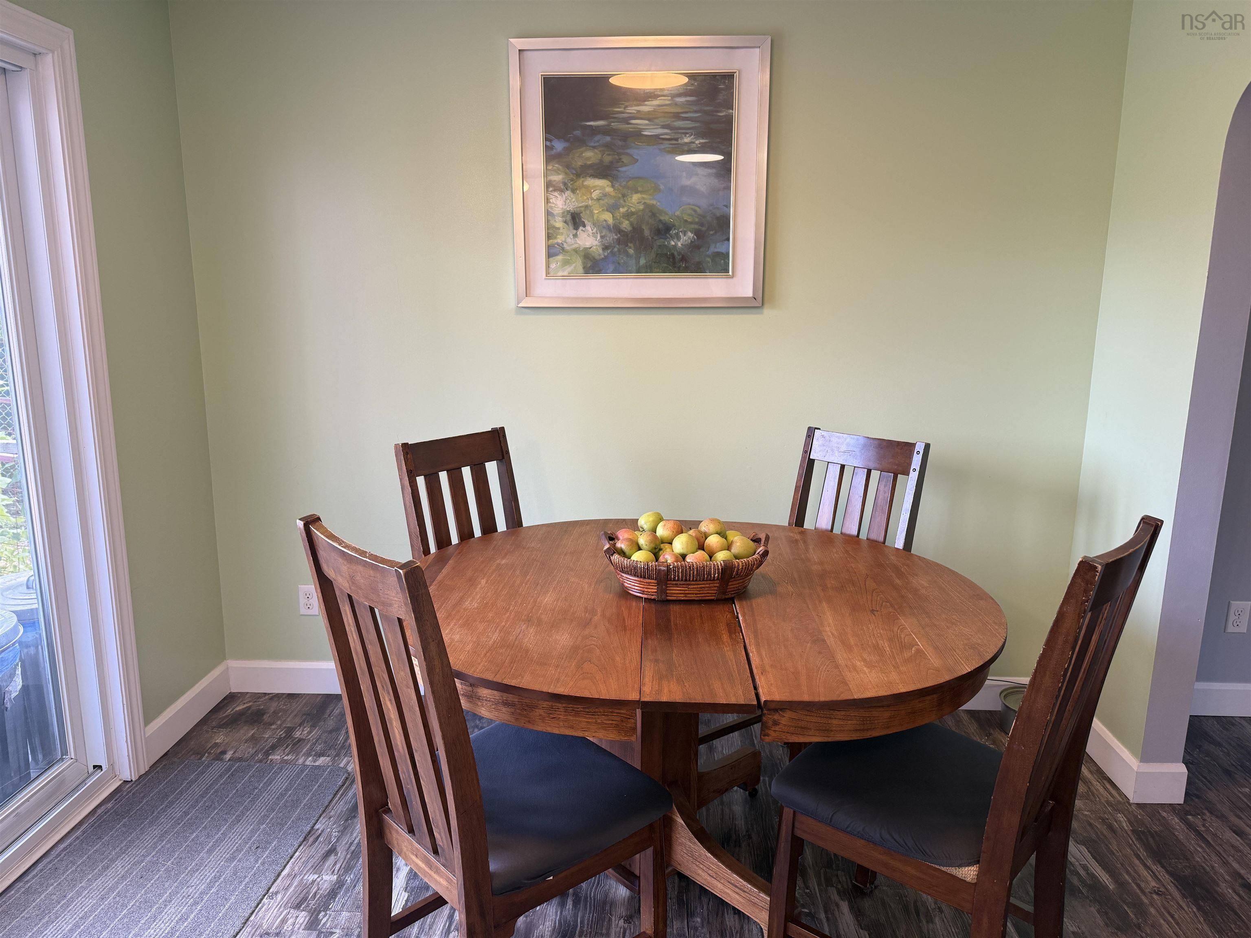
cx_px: 626
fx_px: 867
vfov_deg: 56.8
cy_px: 469
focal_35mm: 24
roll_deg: -1.3
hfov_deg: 71.6
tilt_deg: -11.8
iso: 125
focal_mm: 6.76
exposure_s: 1/120
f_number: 1.78
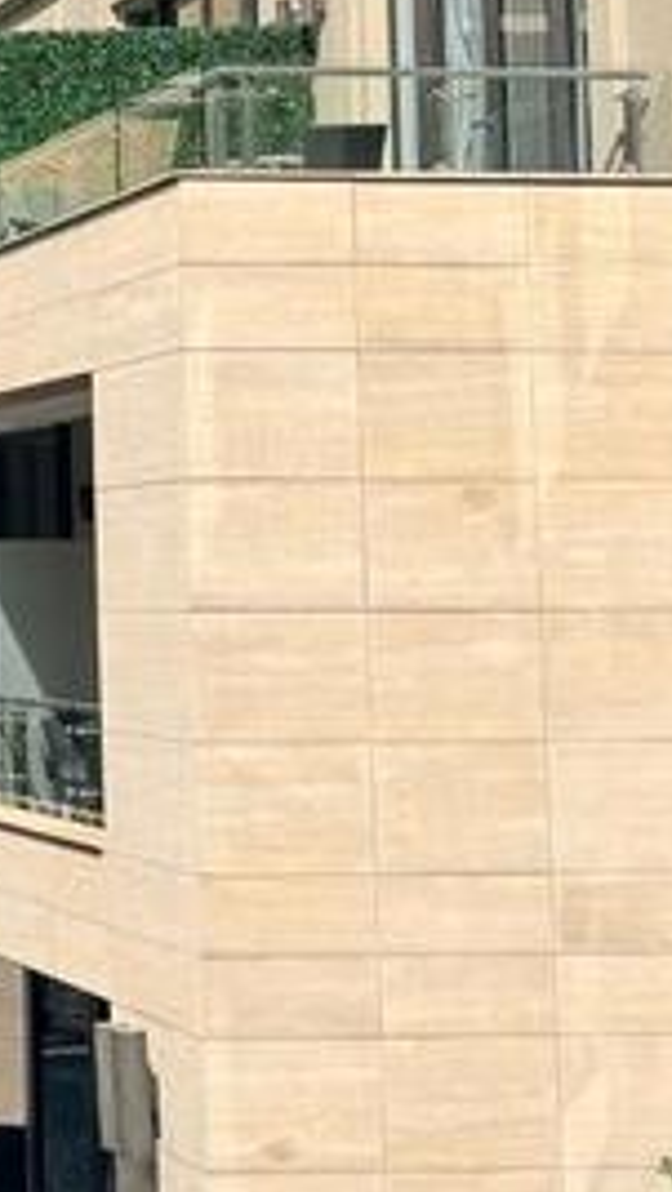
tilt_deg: +4.0
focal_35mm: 78
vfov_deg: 27.0
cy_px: 409
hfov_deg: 12.9
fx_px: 2468
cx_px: -783
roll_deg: -0.3
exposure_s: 1/4975
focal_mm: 6.76
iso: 80
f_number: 1.78
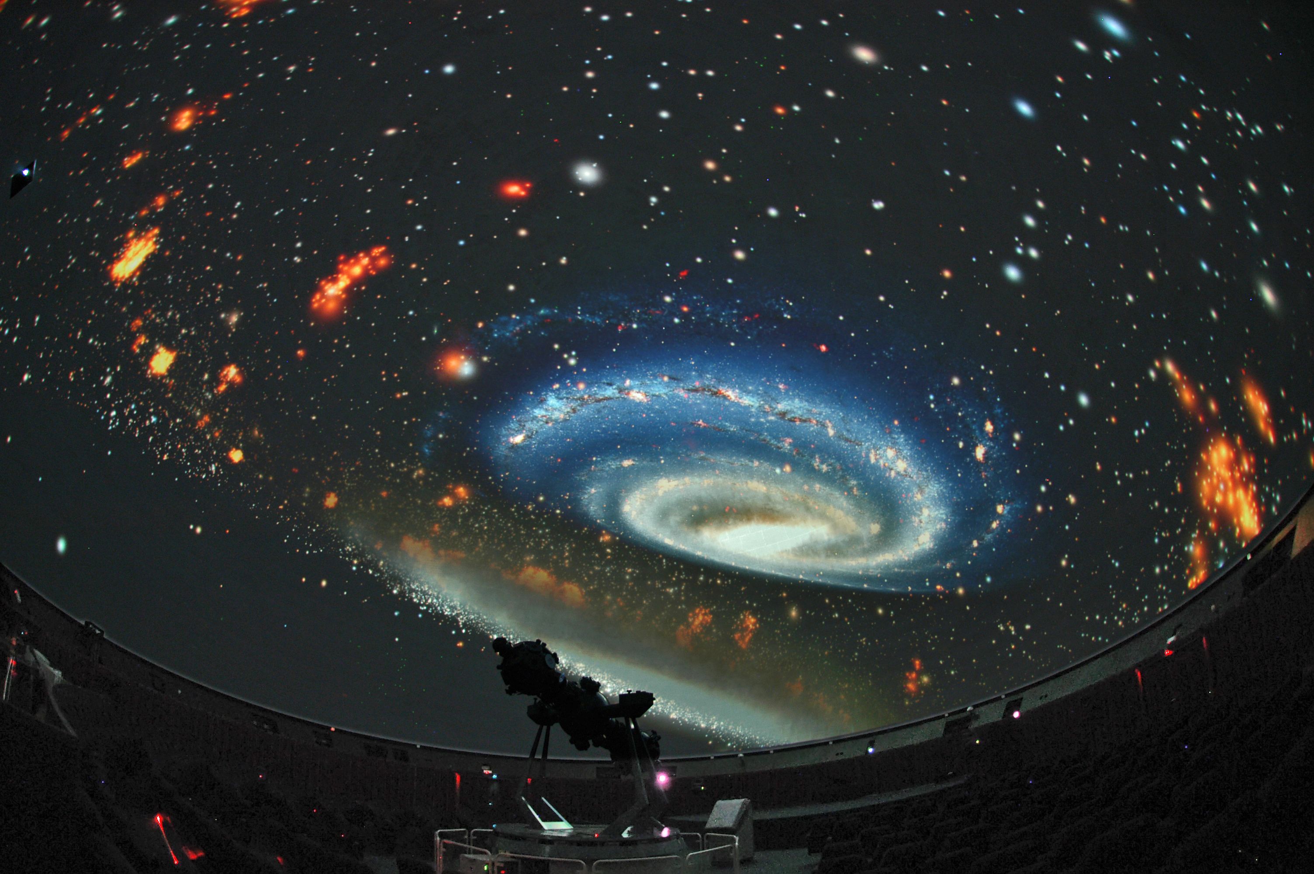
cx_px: 657
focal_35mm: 16
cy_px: 437
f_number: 2.8
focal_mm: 10.5
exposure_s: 2.2
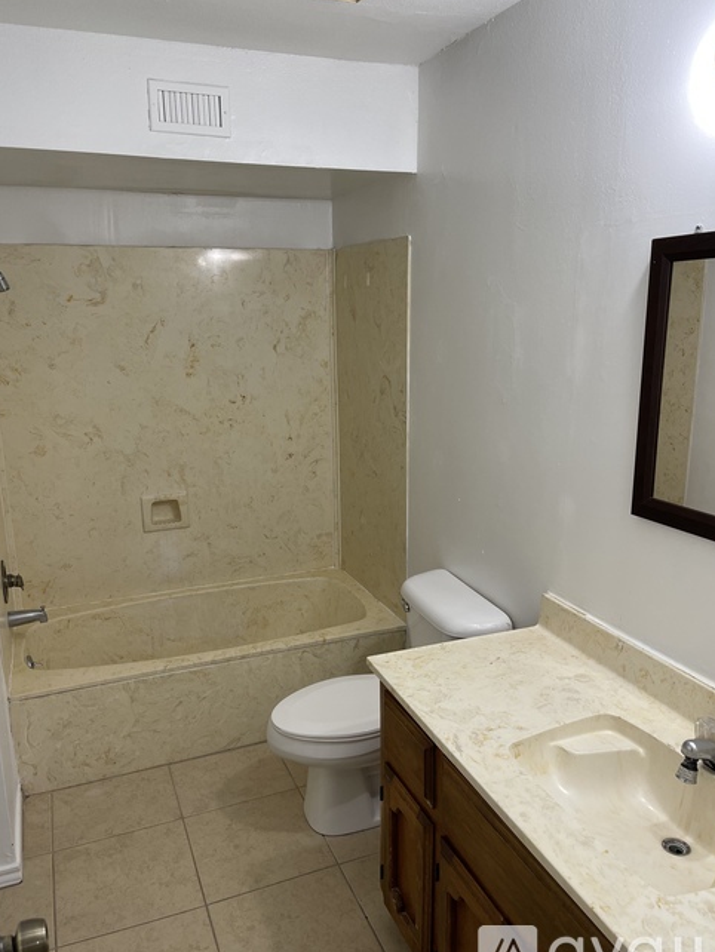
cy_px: 490
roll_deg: +0.6
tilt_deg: -14.4
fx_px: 743
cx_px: 347
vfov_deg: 65.3
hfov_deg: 51.4
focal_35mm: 27
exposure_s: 1/120
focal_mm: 5.1
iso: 125
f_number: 1.6
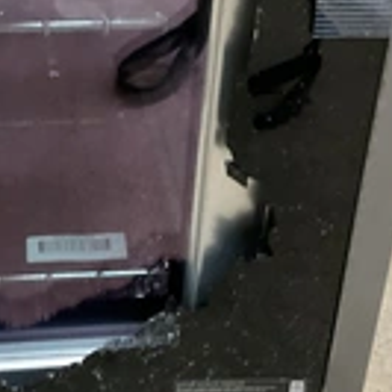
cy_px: 124
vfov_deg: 22.4
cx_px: 106
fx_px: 987
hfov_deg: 22.3
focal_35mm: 77
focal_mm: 3
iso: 500
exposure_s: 1/30
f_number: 1.8
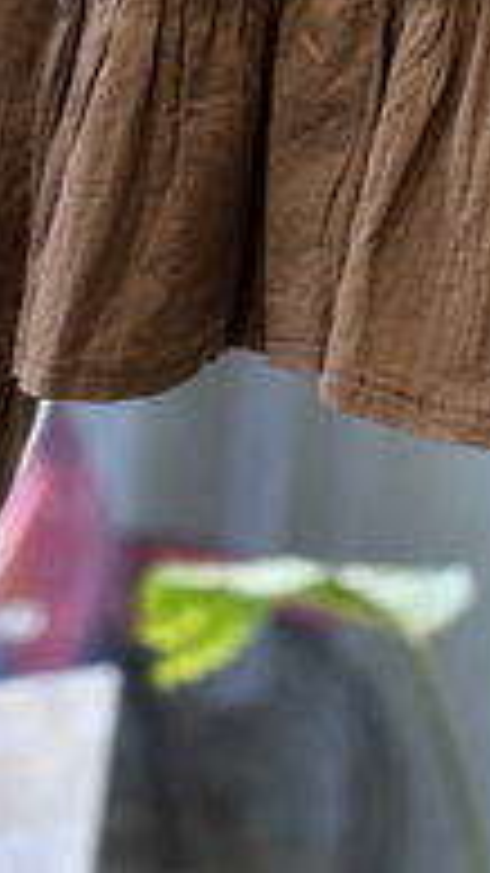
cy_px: -322
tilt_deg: -8.2
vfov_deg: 13.2
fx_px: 3606
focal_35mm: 156
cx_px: 450
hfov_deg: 7.7
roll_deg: +1.5
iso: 100
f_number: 1.6
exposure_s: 1/33
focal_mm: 5.96
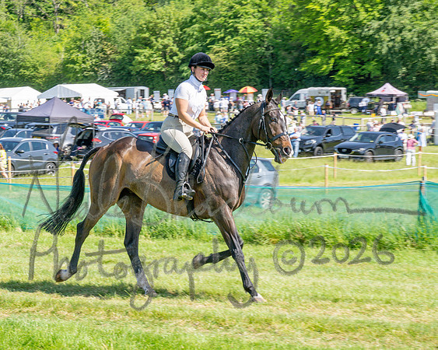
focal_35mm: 130
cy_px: 175
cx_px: 186
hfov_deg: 14.9
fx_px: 1678
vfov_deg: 11.9
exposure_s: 1/160
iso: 200
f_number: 18
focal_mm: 115
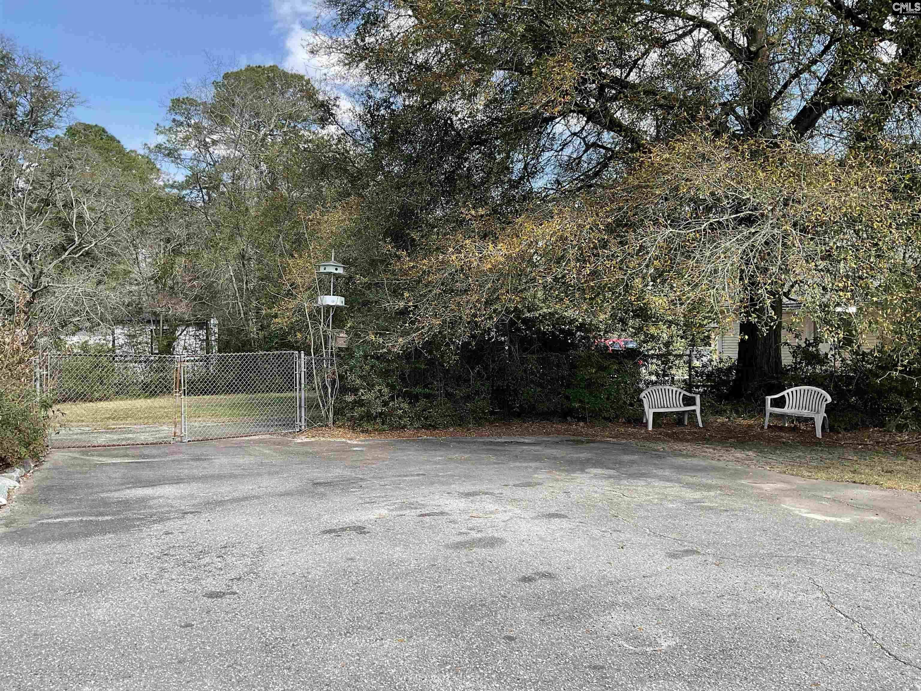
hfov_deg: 61.7
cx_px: 460
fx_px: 772
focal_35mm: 29
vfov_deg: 48.2
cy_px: 346
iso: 16
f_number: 1.8
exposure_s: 1/478
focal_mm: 3
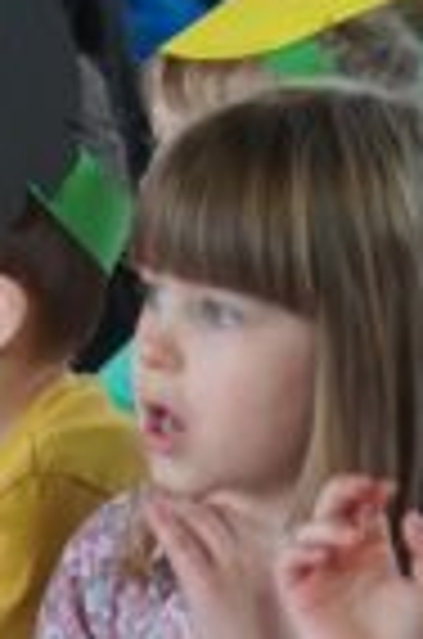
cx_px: -135
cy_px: 612
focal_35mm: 267
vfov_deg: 7.7
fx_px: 4729
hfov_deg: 5.1
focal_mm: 63
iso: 2500
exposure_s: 1/160
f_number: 4
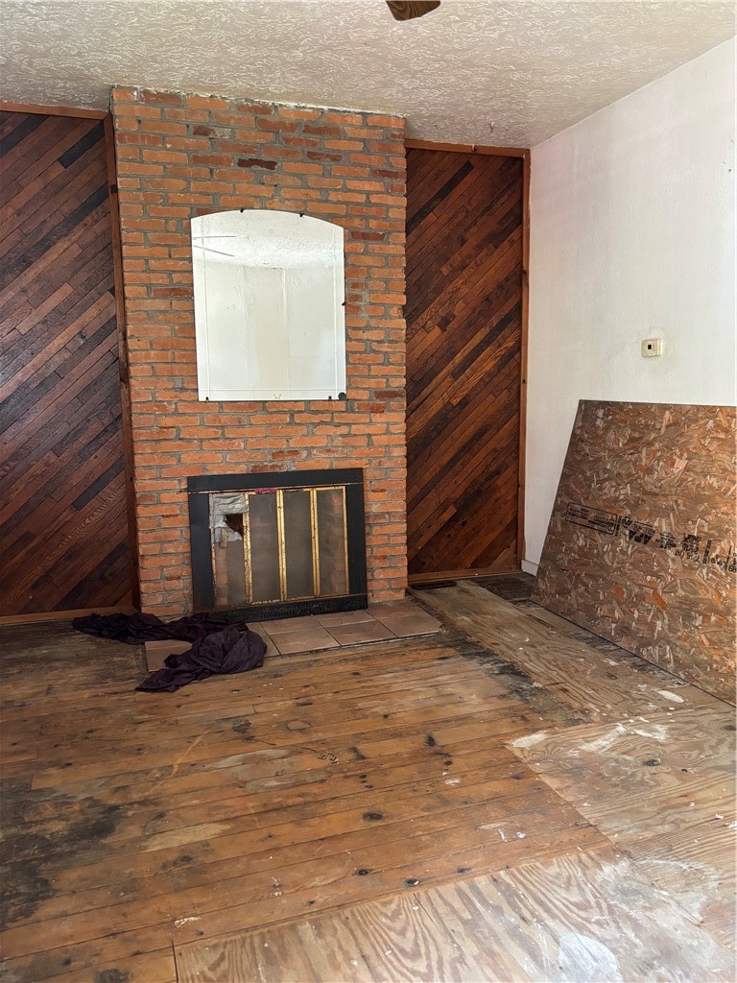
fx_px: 738
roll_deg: +0.7
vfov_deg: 67.3
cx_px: 368
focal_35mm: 26
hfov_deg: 53.1
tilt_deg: -7.3
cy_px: 492
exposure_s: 1/60
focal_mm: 5.96
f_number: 1.6
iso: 400
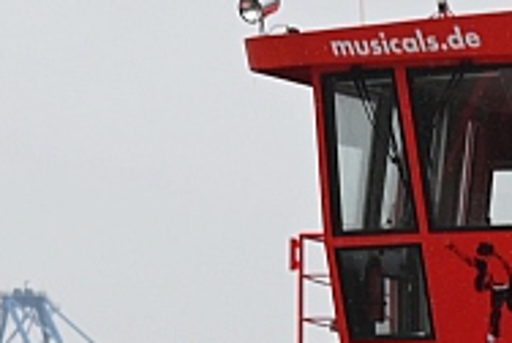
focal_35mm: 469
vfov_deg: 2.9
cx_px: 395
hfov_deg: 4.4
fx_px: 6681
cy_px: 510
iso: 400
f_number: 5
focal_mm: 86
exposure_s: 1/400
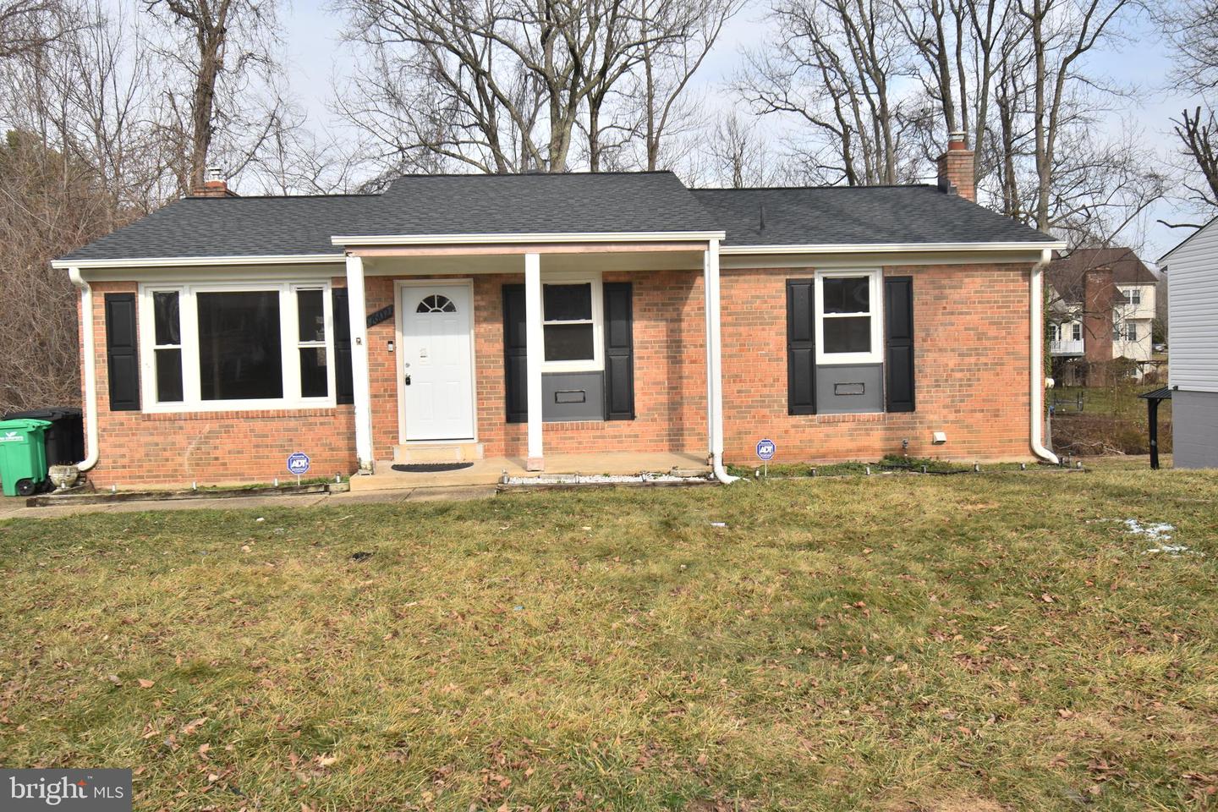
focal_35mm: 30
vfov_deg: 43.6
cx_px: 609
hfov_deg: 61.9
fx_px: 1015
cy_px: 406
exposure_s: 1/250
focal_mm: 20
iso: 100
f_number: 8
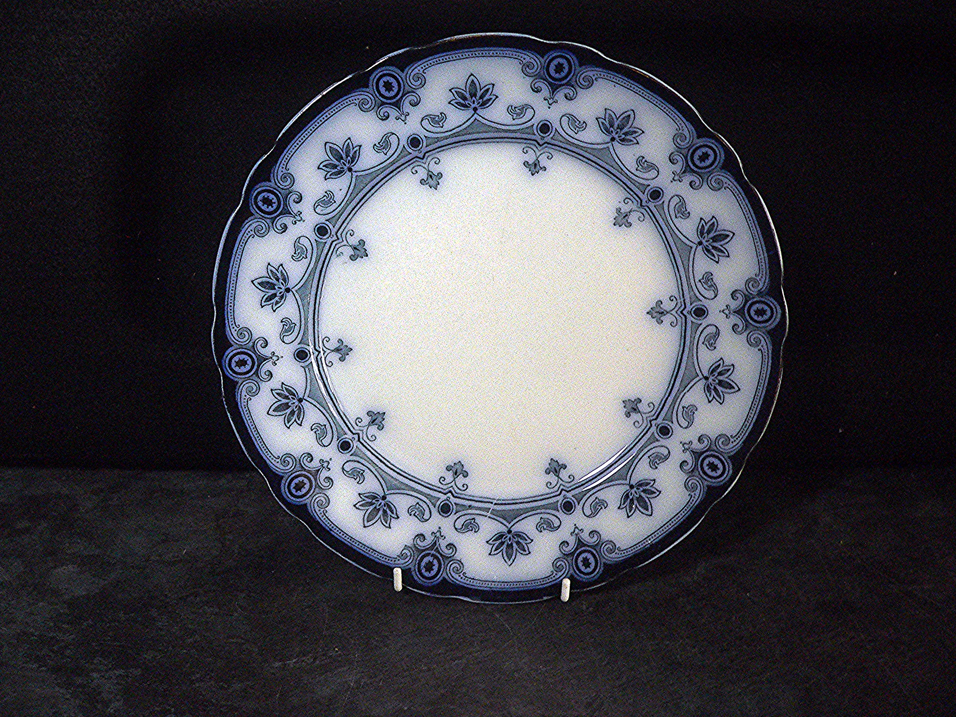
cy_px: 358
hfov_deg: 51.4
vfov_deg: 39.7
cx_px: 478
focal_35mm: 36
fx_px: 994
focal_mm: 6
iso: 400
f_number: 2.8
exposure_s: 1/15
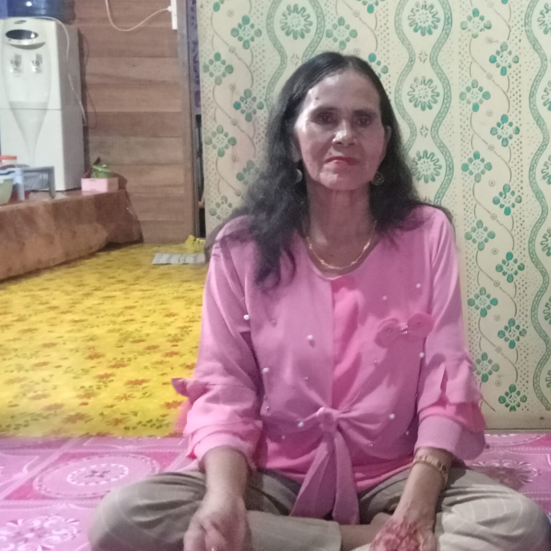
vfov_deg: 35.3
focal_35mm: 48
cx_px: 496
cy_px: 227
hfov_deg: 33.5
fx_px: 864
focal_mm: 3.65
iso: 3875
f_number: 2.2
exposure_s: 1/12.5
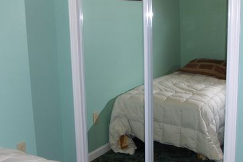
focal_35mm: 55
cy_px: 81
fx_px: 371
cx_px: 123
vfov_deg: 24.6
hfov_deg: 36.3
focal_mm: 8.3
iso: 100
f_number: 3.7
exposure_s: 1/60
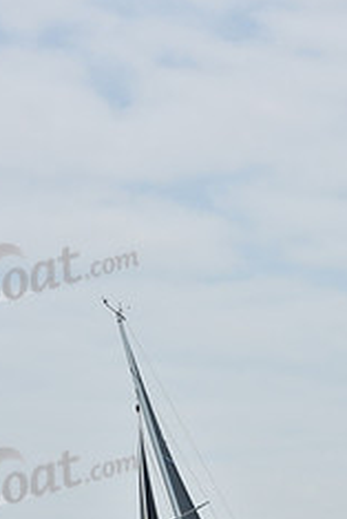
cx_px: 253
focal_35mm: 222
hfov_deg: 6.2
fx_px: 3205
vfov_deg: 9.2
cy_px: 579
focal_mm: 90
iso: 250
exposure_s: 1/800
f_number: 13
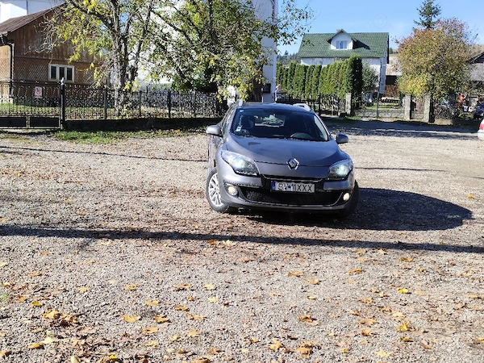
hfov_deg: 41.2
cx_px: 242
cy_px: 182
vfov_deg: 31.5
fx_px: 643
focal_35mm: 46
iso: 50
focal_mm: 6.14
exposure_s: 1/588
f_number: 1.65
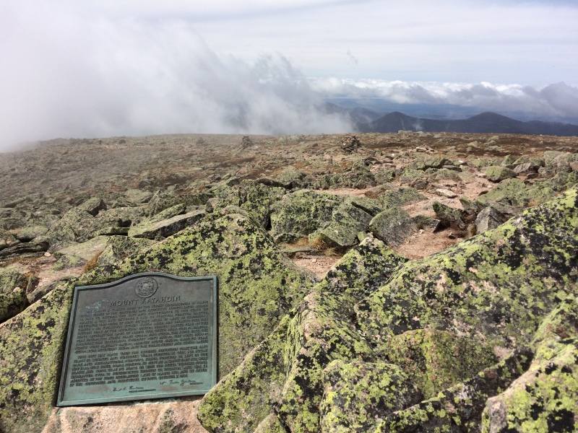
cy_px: 216
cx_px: 289
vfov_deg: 48.2
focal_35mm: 29
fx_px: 484
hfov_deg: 61.7
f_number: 2.2
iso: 32
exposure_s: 1/3731
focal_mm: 4.15
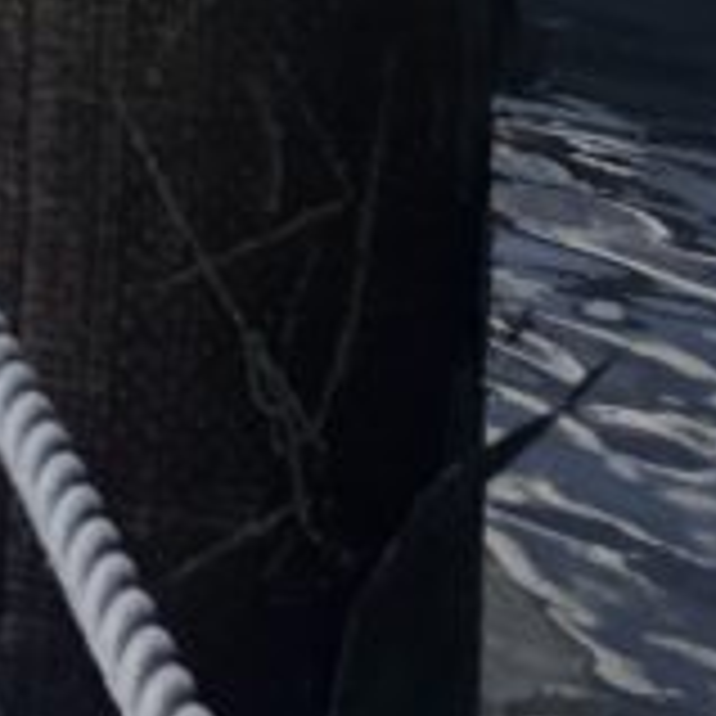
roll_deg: -1.0
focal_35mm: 159
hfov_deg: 9.9
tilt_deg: -7.1
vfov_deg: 10.2
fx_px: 3721
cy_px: -689
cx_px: -883
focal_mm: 3.99
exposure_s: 1/3040
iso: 20
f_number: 1.8
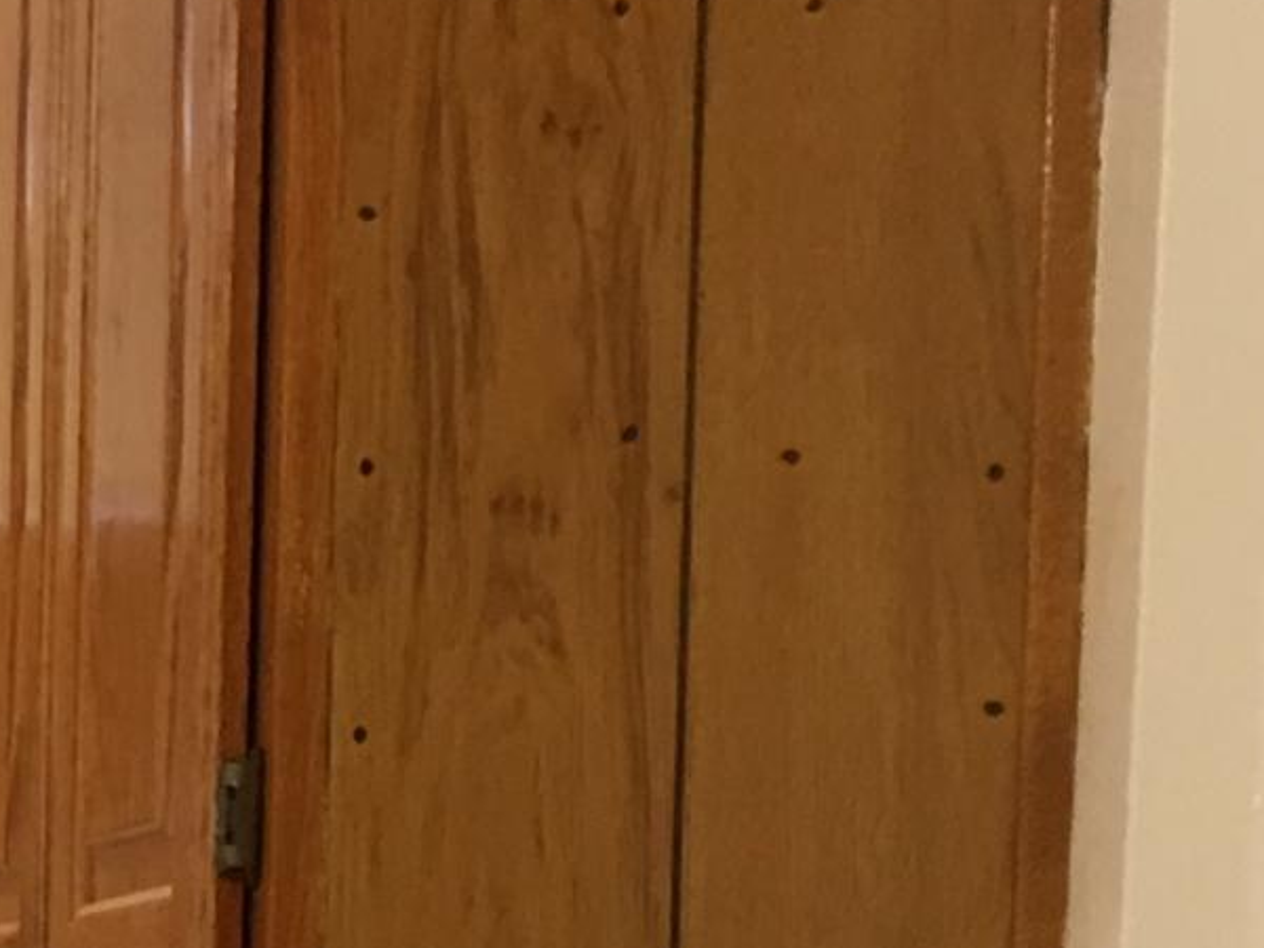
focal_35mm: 145
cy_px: 1867
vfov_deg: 9.6
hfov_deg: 11.3
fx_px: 5295
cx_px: -1795
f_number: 2.2
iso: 32
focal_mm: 4.15
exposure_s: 1/15
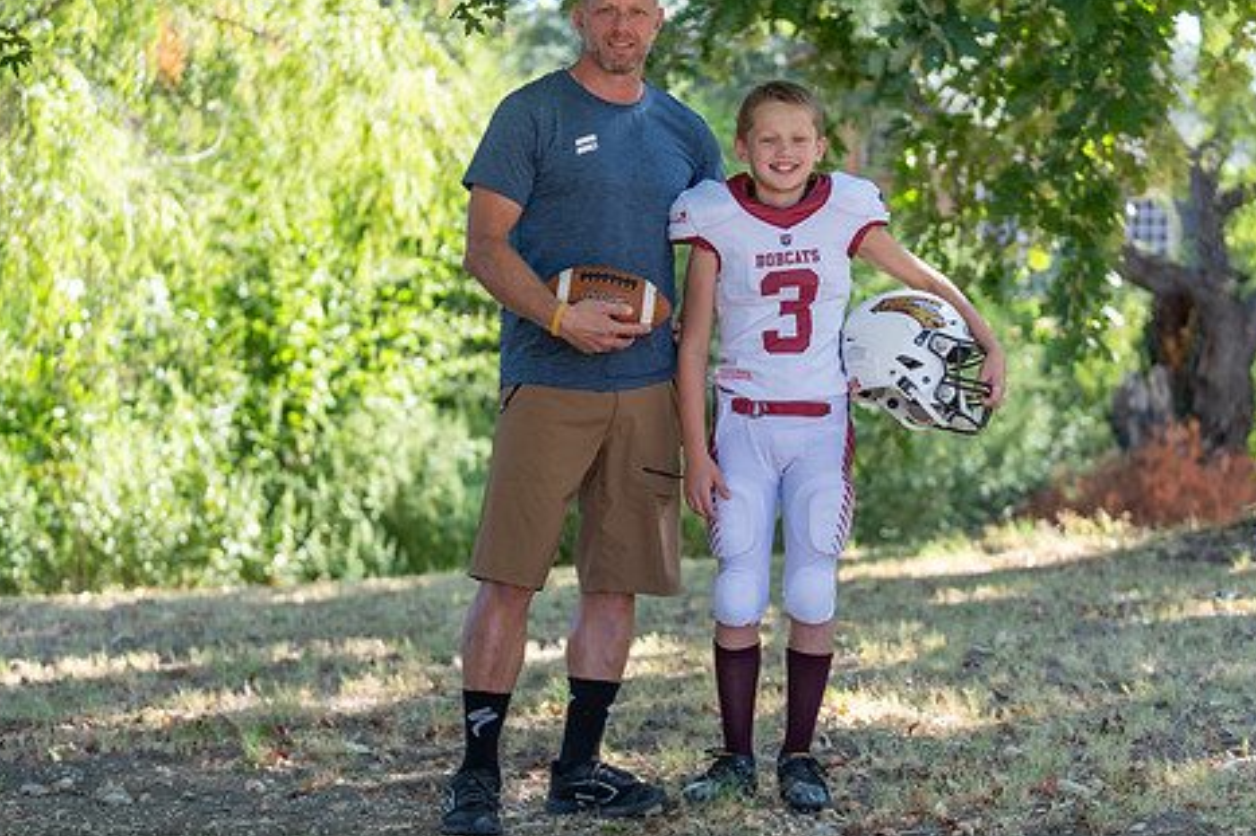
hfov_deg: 23.4
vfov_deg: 15.7
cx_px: 694
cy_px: 375
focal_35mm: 87
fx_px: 3034
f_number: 2.8
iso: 125
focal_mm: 70
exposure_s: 1/320
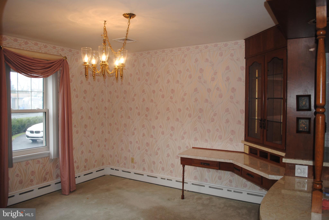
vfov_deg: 48.0
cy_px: 110
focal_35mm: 27
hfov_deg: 67.3
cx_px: 164
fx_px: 247
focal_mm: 18
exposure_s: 1/60
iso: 200
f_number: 3.5
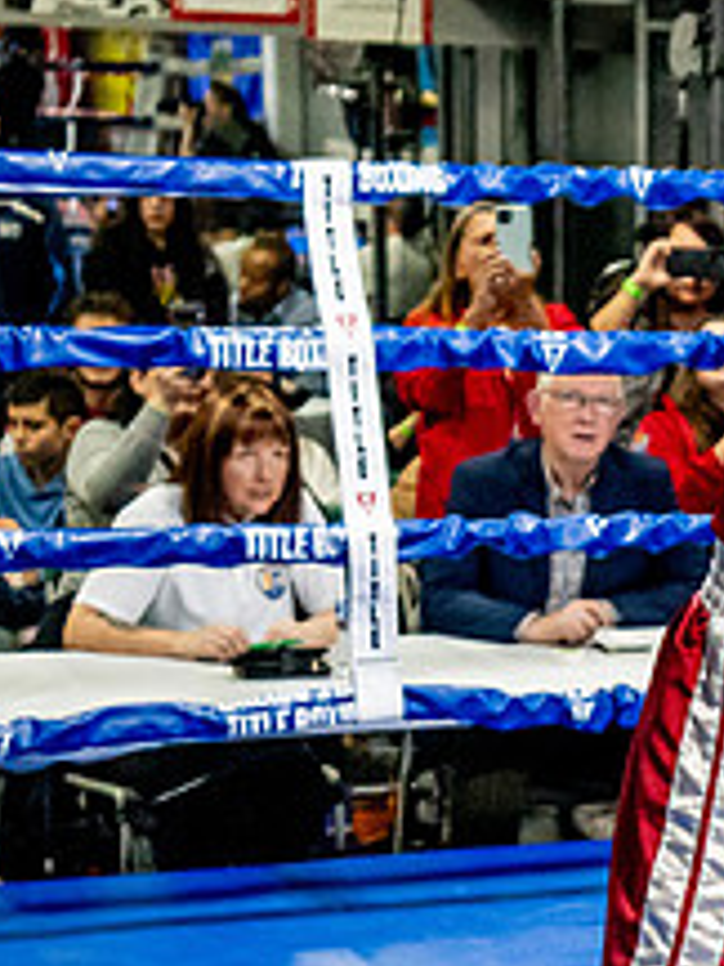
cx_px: 1269
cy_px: 776
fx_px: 3737
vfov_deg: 14.6
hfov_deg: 10.5
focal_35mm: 134
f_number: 2.8
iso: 5000
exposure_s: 1/800
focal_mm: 35
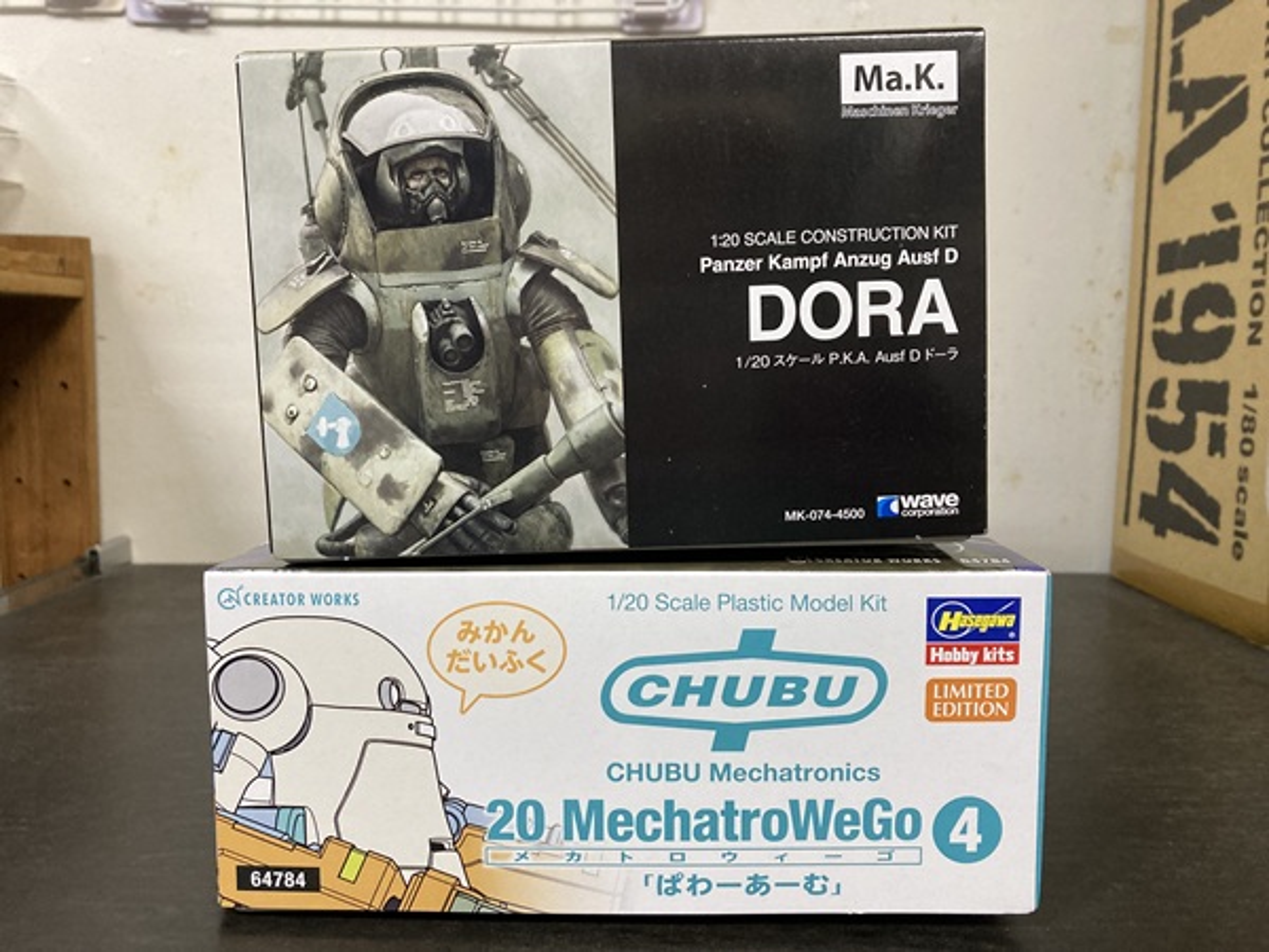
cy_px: 476
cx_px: 634
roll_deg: -1.6
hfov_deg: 63.4
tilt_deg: -5.9
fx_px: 1026
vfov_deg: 49.7
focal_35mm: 28
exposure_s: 1/60
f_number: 1.8
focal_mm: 3.99
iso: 160
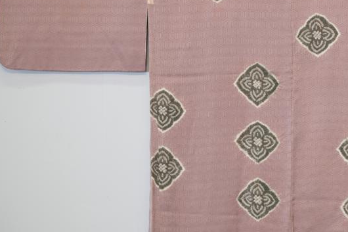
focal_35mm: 176
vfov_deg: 7.8
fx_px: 1701
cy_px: 60
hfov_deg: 11.6
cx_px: 290
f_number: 4
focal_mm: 86
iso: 800
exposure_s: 1/100
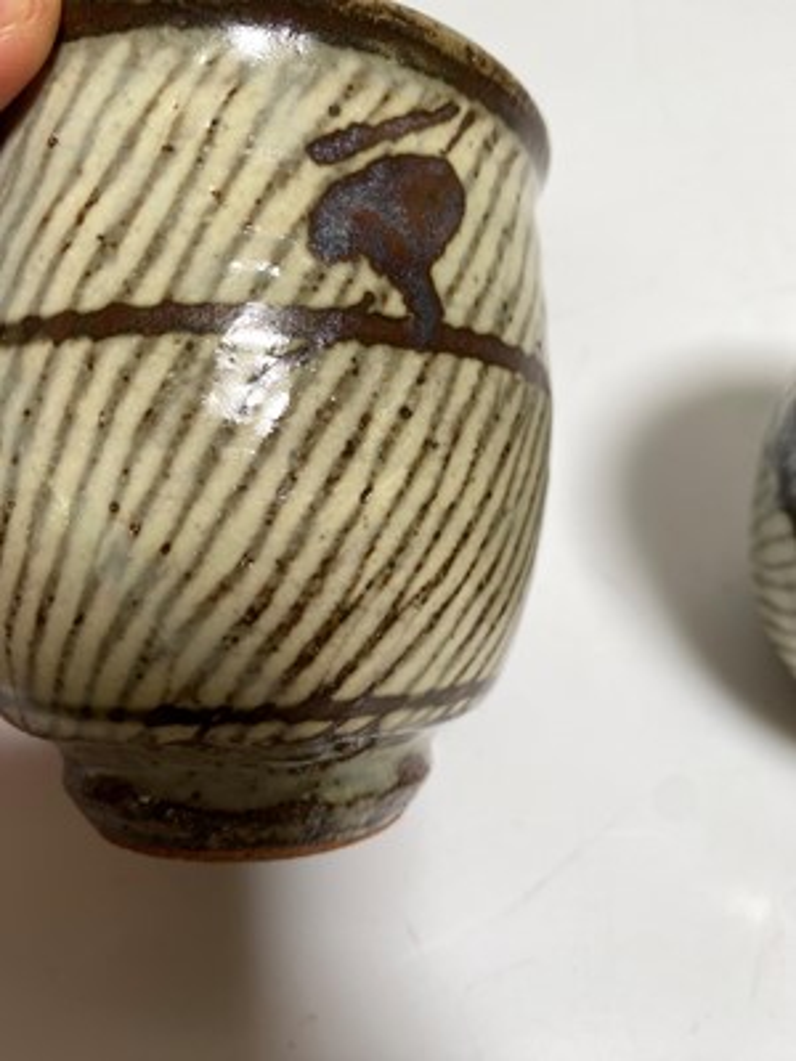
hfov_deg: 53.1
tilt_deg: -55.1
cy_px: 530
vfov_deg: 67.3
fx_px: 797
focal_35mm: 26
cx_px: 398
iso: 32
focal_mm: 4.25
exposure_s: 1/100
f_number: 1.8
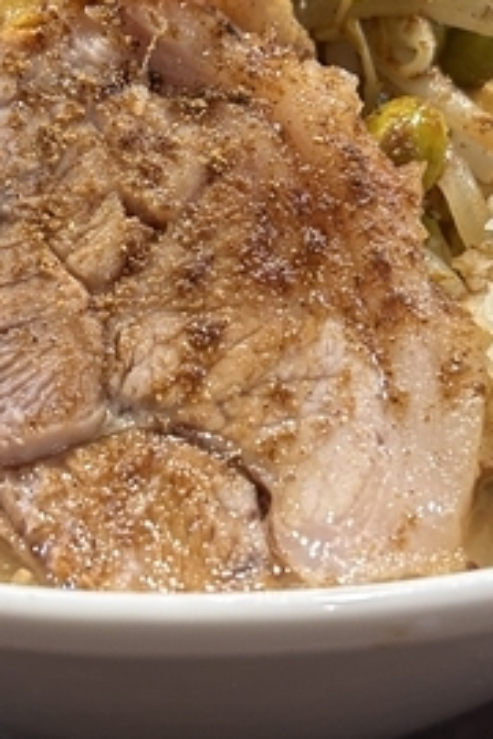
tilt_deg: -25.3
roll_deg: -1.0
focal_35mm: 80
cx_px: 189
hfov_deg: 17.0
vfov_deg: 25.2
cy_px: 216
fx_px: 1643
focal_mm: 5.7
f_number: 1.5
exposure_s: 1/50
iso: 125
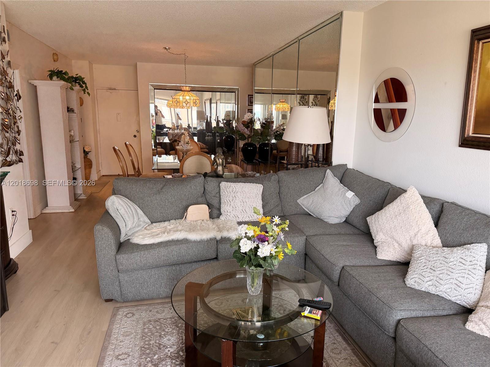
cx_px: 245
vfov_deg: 56.8
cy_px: 184
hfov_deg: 71.6
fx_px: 340
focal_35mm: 24
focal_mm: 6.76
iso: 200
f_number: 1.78
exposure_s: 1/137
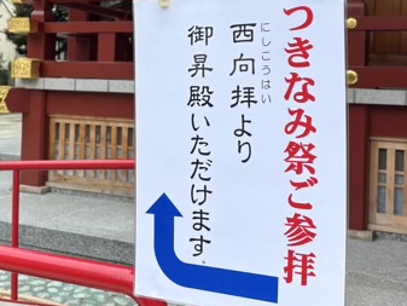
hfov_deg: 35.2
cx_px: 138
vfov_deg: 26.6
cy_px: 70
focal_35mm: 54
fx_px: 635
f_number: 1.6
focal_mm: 5.96
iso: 50
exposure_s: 1/1721
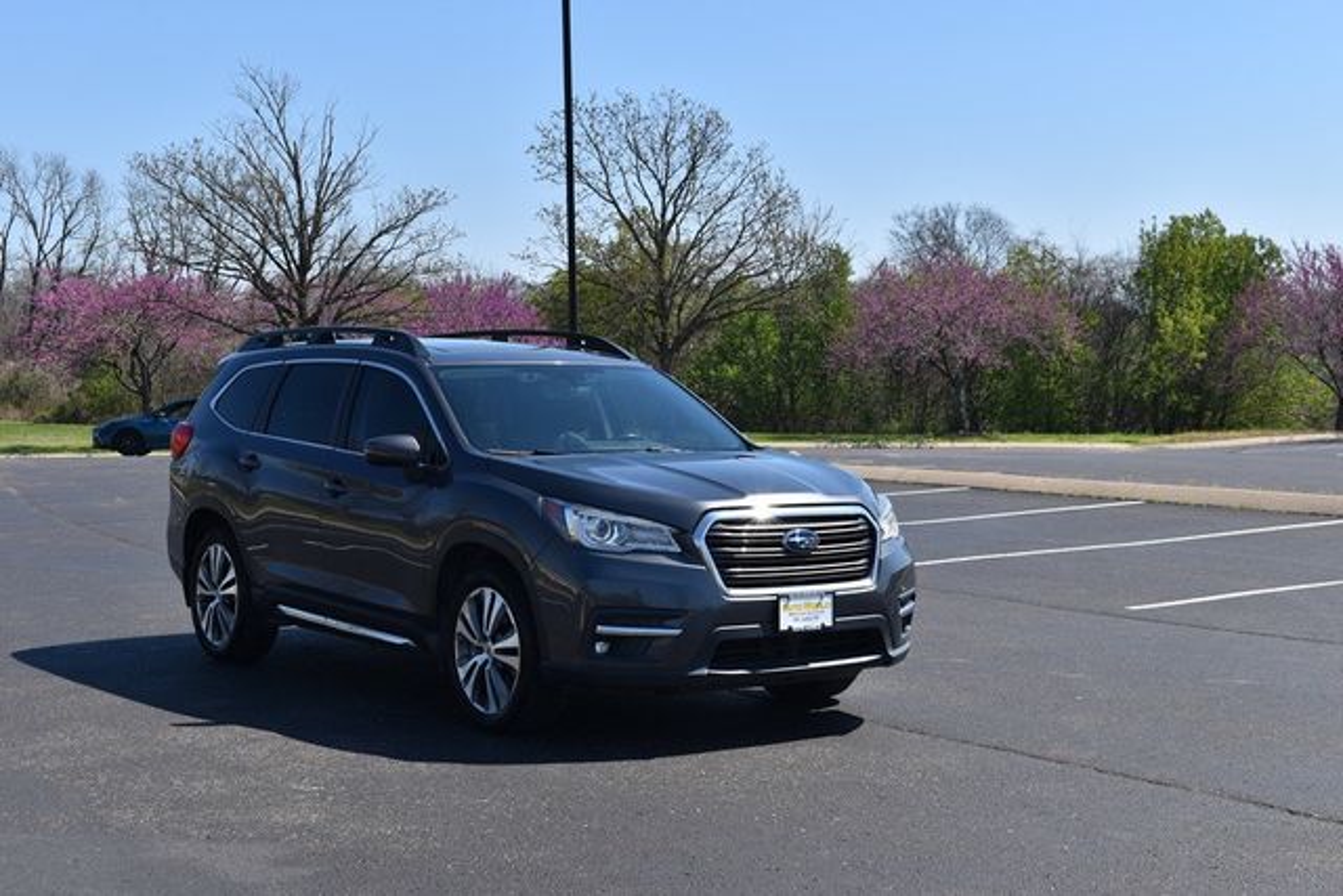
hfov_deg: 36.9
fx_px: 2015
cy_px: 448
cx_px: 672
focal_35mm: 54
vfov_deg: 25.1
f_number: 9
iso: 100
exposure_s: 1/320
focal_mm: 36
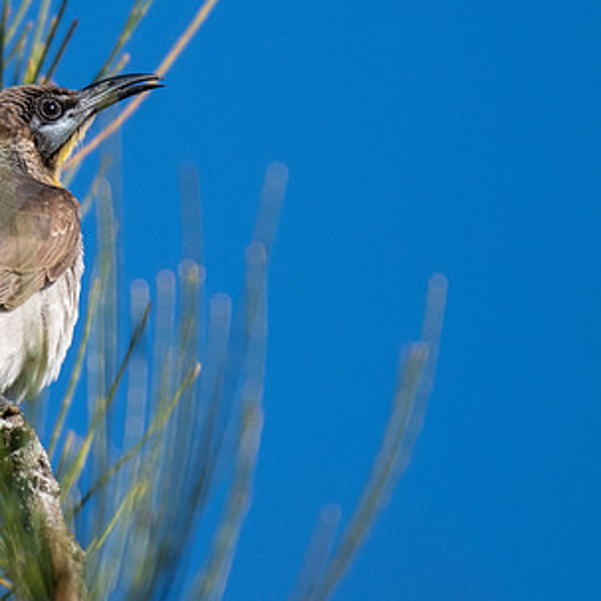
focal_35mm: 1920
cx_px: -73
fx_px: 37714
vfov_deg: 0.9
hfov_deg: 0.9
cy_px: 91
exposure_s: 1/1600
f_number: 5.6
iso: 360
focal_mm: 500
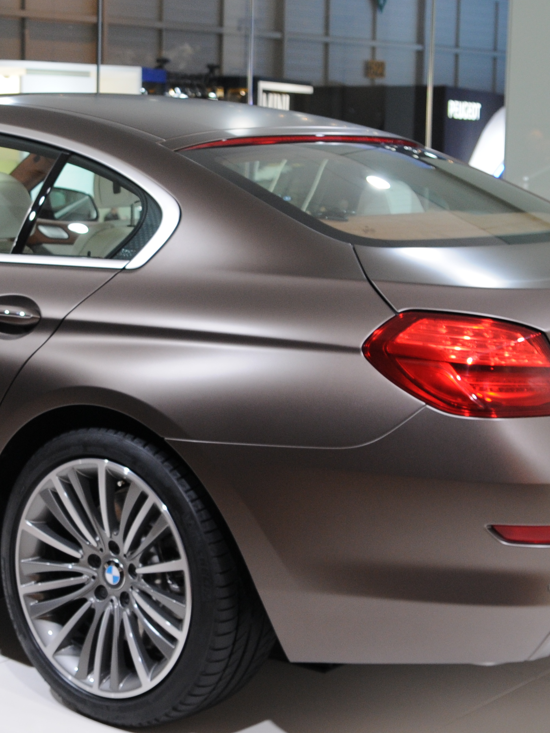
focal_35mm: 73
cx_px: 117
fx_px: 1547
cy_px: 303
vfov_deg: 26.6
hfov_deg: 20.0
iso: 400
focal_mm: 22
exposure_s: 1/90
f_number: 4.8
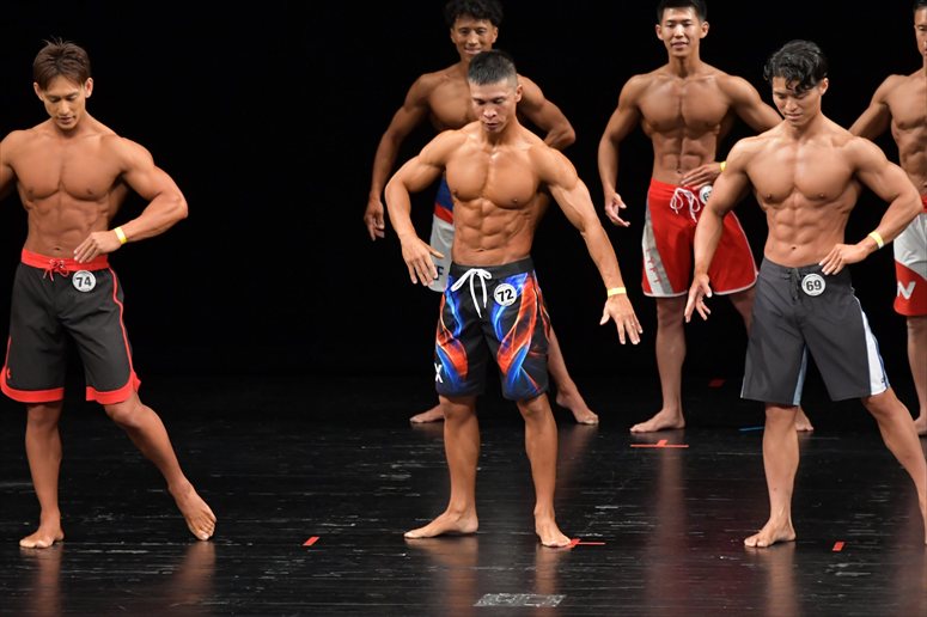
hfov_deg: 7.6
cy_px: 308
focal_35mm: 270
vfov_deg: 5.1
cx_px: 464
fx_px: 6949
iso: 3200
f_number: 5.6
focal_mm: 180
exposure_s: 1/400
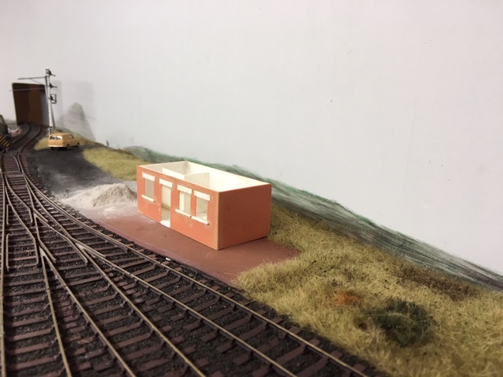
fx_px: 421
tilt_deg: -13.3
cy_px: 188
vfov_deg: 48.2
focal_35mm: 29
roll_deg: -1.3
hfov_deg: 61.7
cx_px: 252
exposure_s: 1/33
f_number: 2.2
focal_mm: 4.15
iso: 32
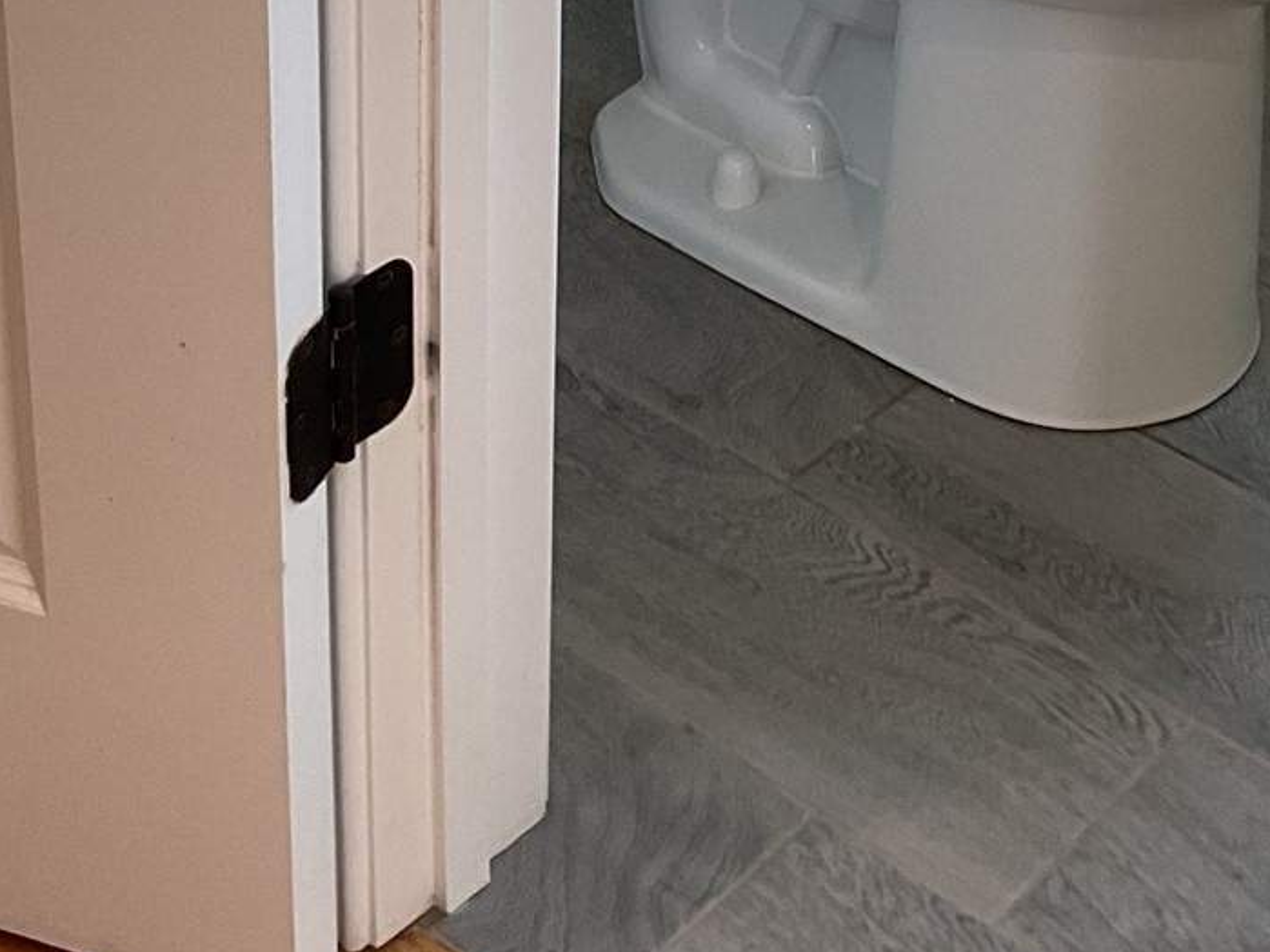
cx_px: 1188
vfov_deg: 16.1
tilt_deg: -22.9
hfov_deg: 22.4
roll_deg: -6.4
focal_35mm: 85
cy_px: -425
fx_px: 3118
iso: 40
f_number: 1.8
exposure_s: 1/100
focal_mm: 3
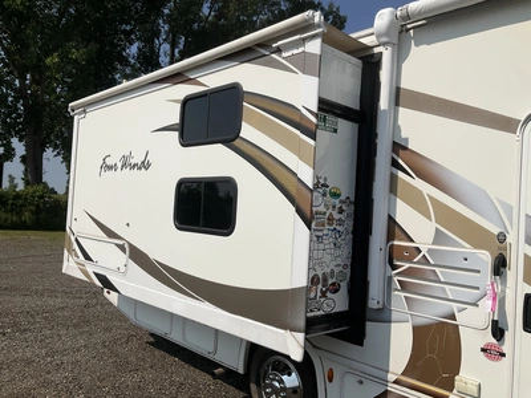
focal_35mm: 29
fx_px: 445
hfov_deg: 61.7
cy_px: 199
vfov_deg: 48.2
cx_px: 266
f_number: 1.8
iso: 25
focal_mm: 3
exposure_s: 1/5263
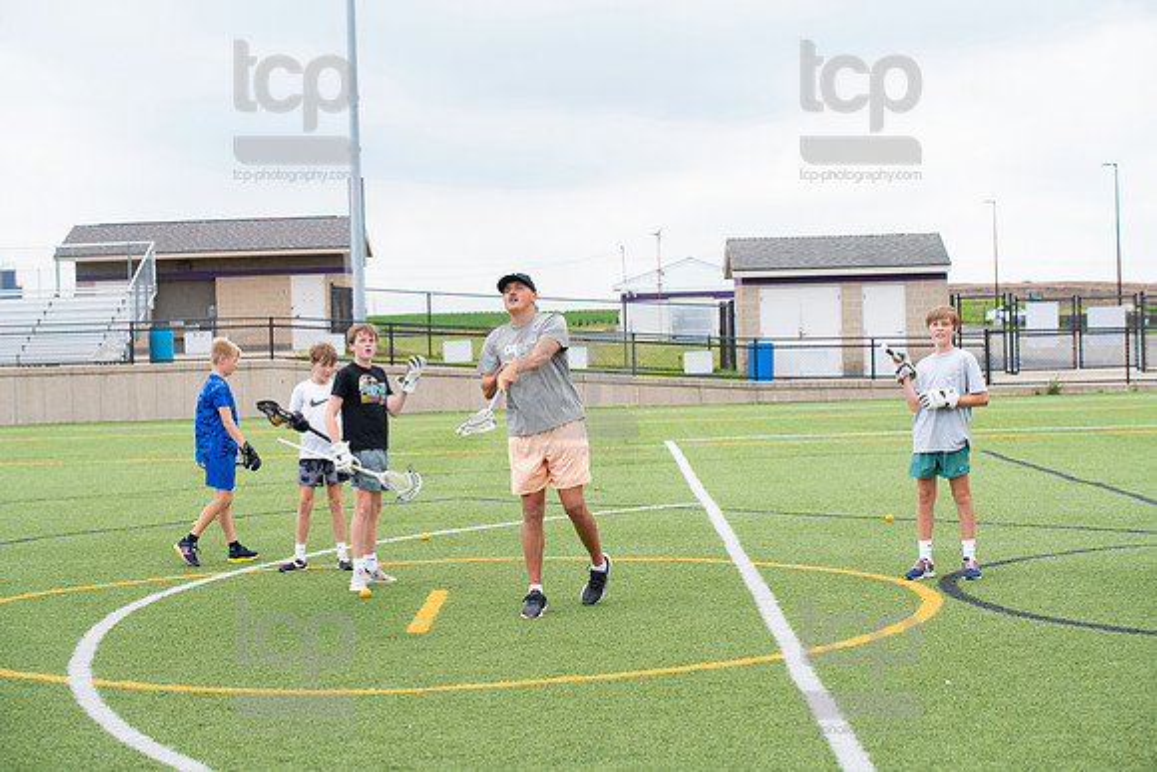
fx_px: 2250
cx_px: 578
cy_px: 386
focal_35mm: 70
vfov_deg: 19.5
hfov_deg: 28.8
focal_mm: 70
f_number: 5.6
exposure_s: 1/1250
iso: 500
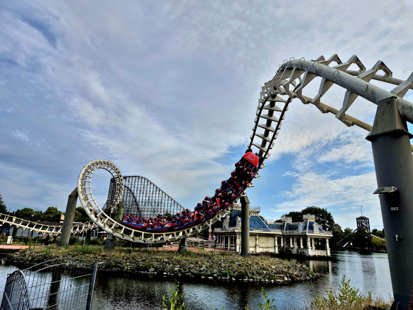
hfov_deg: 73.9
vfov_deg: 58.9
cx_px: 206
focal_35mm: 23
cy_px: 155
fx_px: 274
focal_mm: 5.4
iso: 25
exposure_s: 1/2500
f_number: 1.8
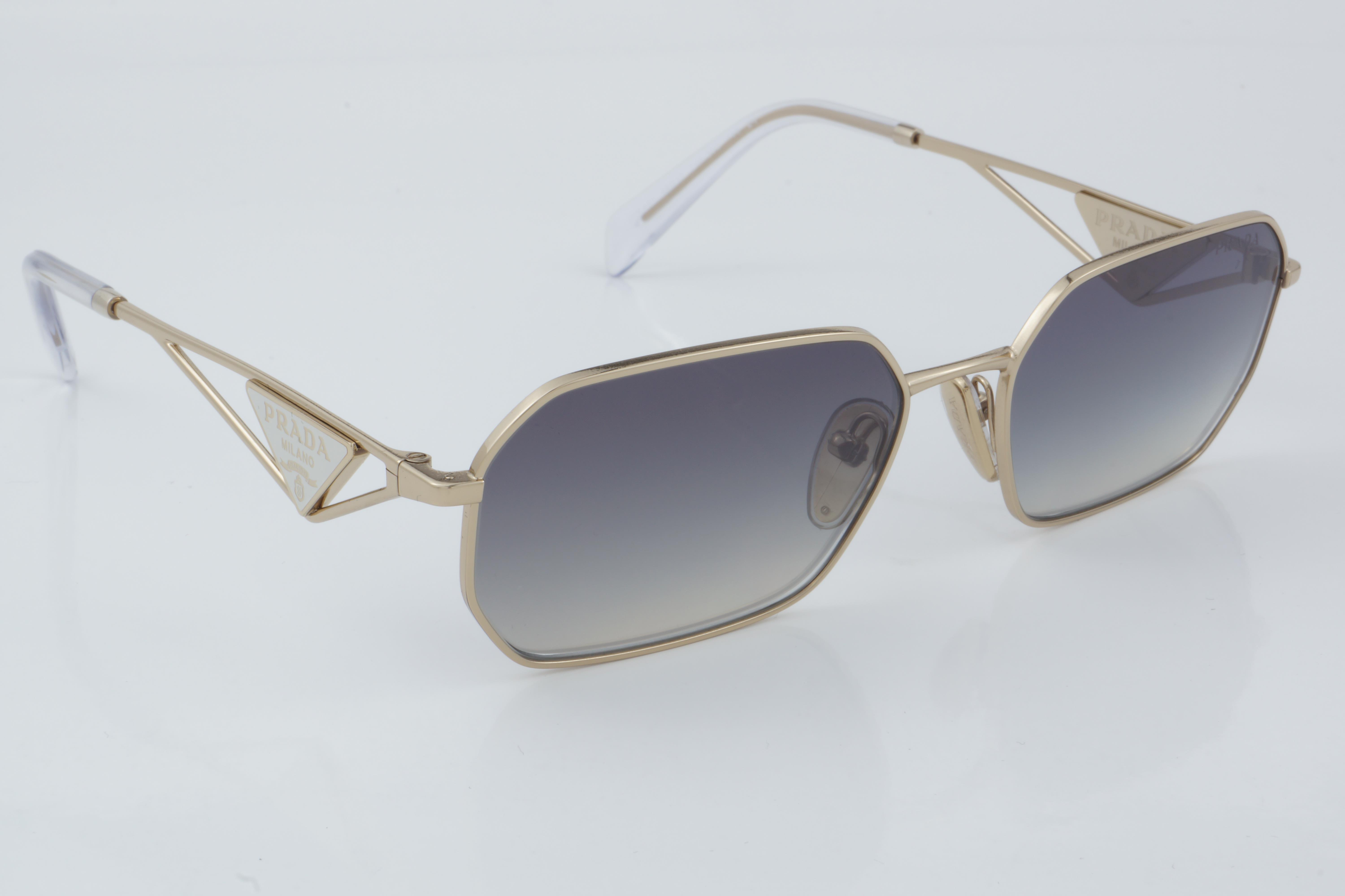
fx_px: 2802
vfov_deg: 18.2
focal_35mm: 75
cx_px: 672
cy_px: 448
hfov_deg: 27.0
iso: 100
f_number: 32
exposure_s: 1/4
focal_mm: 50
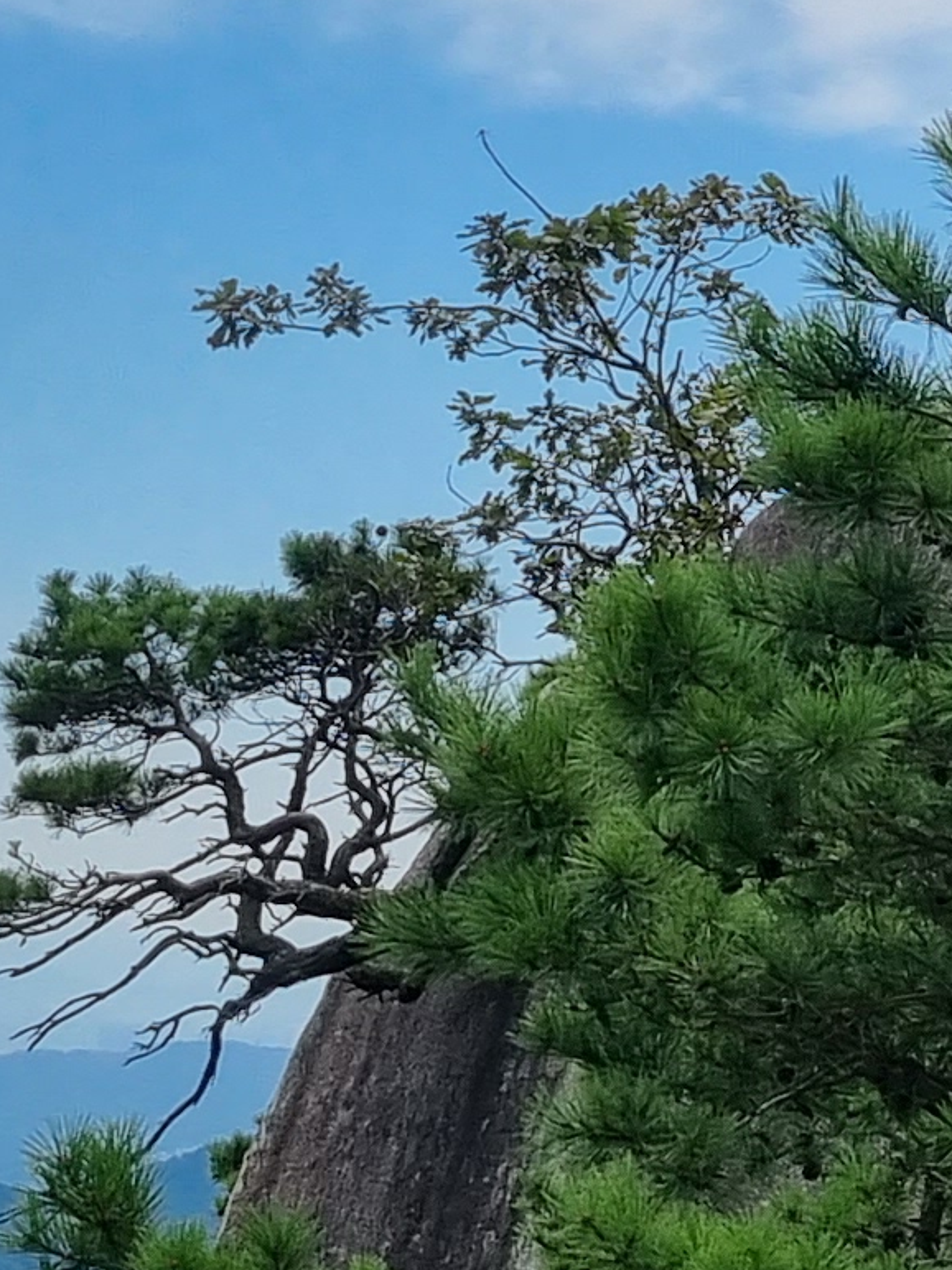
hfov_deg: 10.1
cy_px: 74
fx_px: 4988
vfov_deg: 14.3
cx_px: 1856
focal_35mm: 136
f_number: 1.8
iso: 50
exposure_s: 1/3488
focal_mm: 5.4
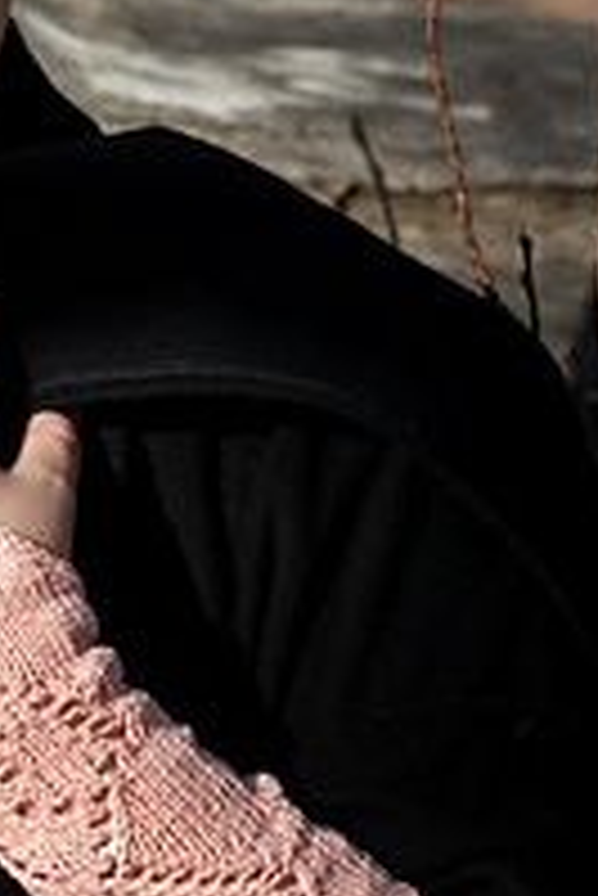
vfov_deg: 6.1
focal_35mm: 337
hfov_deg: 4.1
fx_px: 8382
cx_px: -153
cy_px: 450
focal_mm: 105
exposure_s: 1/6400
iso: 500
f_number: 5.6
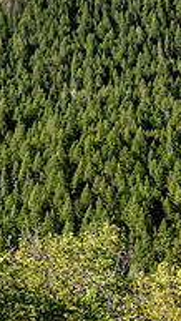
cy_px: 72
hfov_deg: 13.5
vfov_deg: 24.7
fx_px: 723
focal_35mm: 85
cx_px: -80
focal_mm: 27
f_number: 11
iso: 200
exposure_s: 1/125
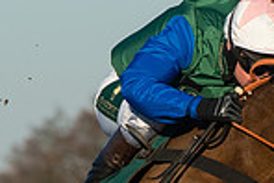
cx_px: 219
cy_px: 256
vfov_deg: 1.1
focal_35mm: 1264
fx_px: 9630
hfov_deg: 1.6
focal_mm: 200
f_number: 6.3
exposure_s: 1/3200
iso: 500
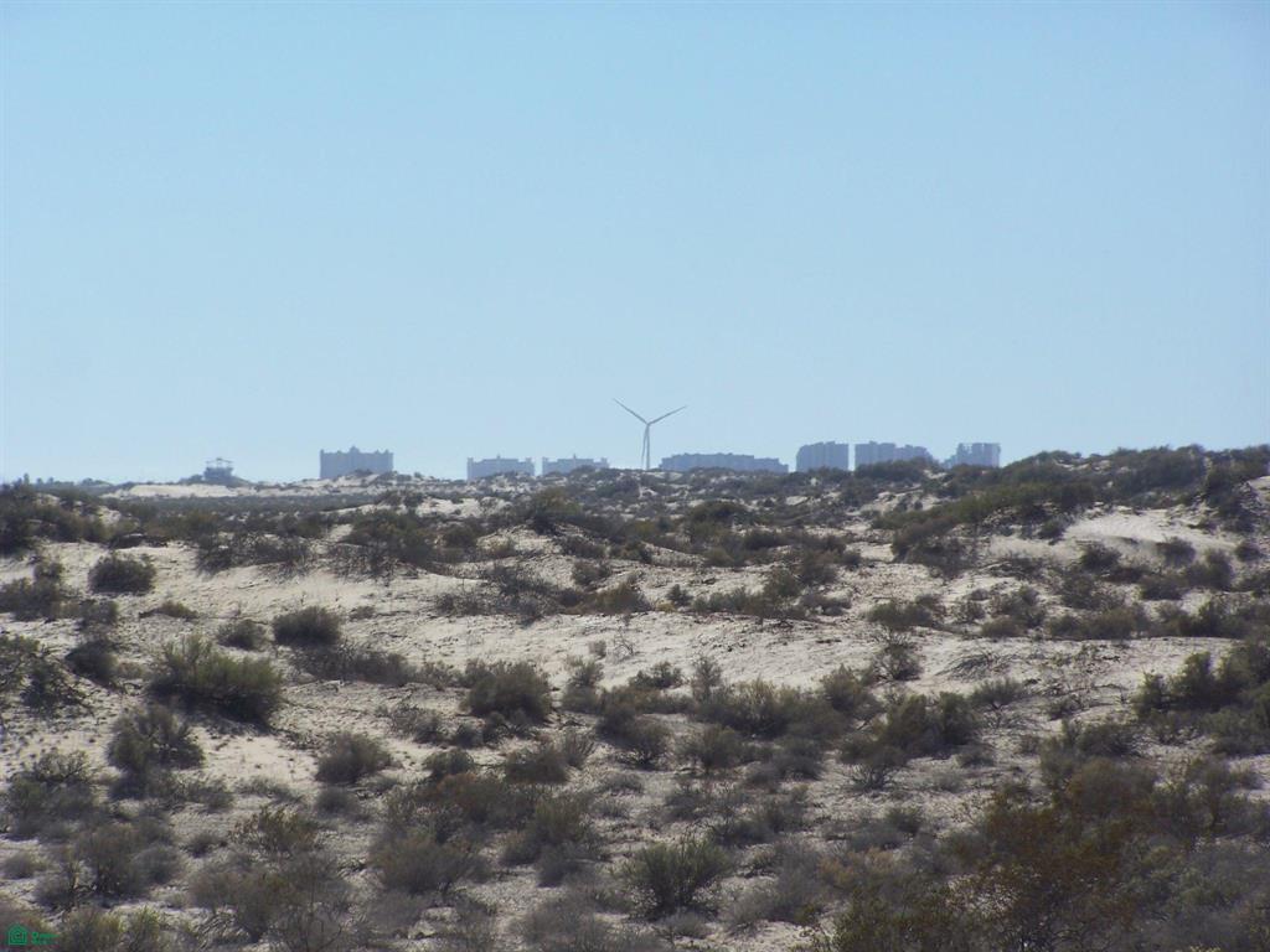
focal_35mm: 209
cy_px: 476
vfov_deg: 7.1
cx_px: 635
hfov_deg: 9.5
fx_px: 7668
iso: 64
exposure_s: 1/800
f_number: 4.5
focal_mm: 34.6
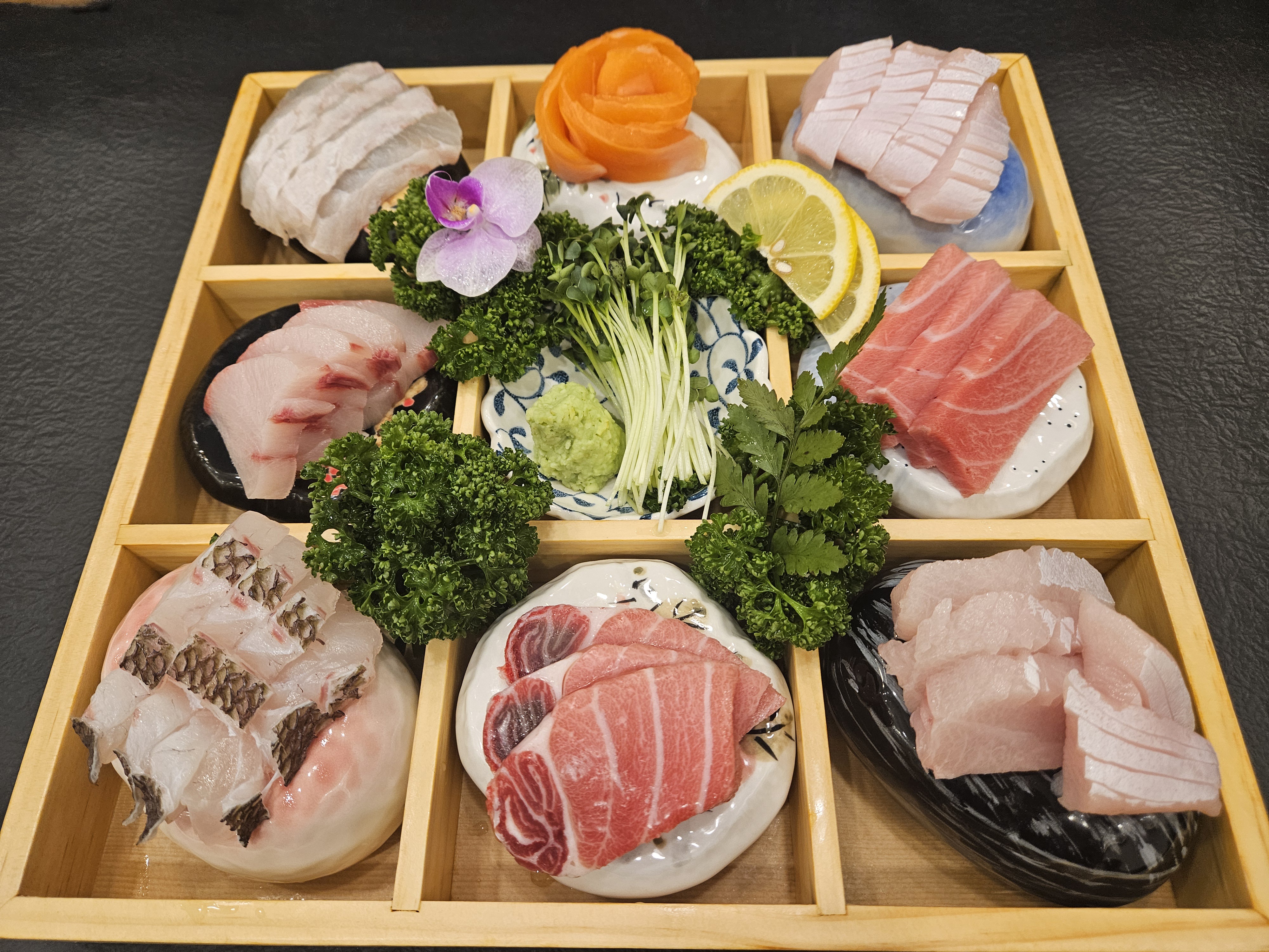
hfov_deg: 73.9
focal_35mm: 23
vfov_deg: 58.9
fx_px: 843
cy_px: 476
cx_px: 634
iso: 200
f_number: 1.8
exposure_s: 1/120
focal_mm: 5.4
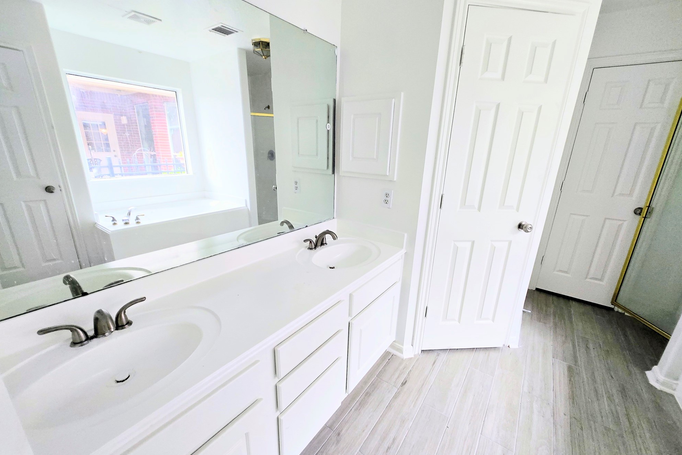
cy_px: 232
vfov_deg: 81.2
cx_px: 347
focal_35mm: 14
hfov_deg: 104.2
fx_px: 265
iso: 100
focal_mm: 1.7
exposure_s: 1/60
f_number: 2.2
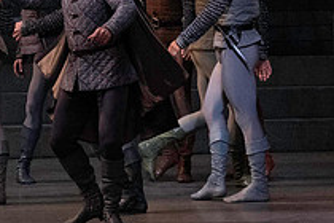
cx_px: 315
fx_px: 4193
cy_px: -52
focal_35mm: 452
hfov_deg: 4.6
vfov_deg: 3.0
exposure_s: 1/400
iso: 16000
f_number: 13
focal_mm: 164
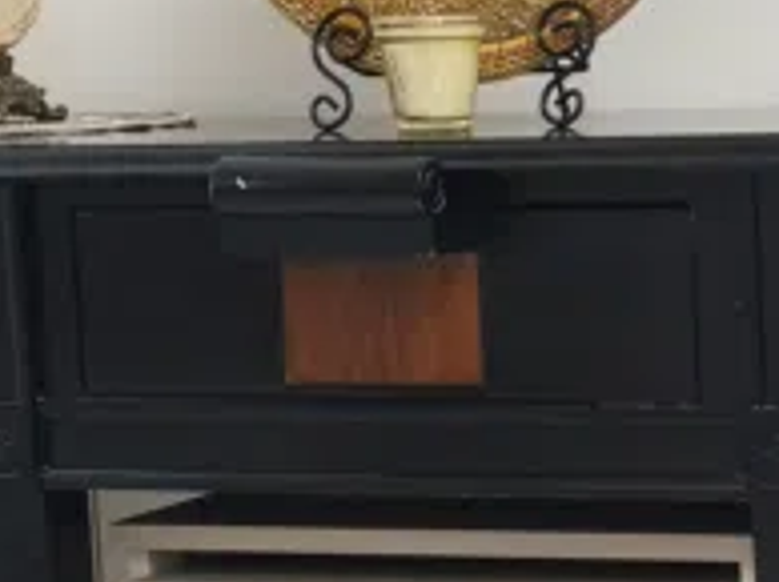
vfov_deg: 9.7
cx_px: 767
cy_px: 446
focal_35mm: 152
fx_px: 3416
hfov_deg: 12.9
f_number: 1.65
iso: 1250
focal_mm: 6.14
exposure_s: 1/33.3
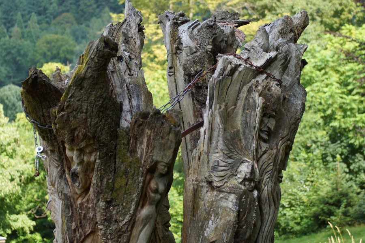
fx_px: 1141
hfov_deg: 18.2
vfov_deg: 12.2
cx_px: 182
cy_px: 122
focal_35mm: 112
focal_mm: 75
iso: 100
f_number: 4
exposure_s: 1/160
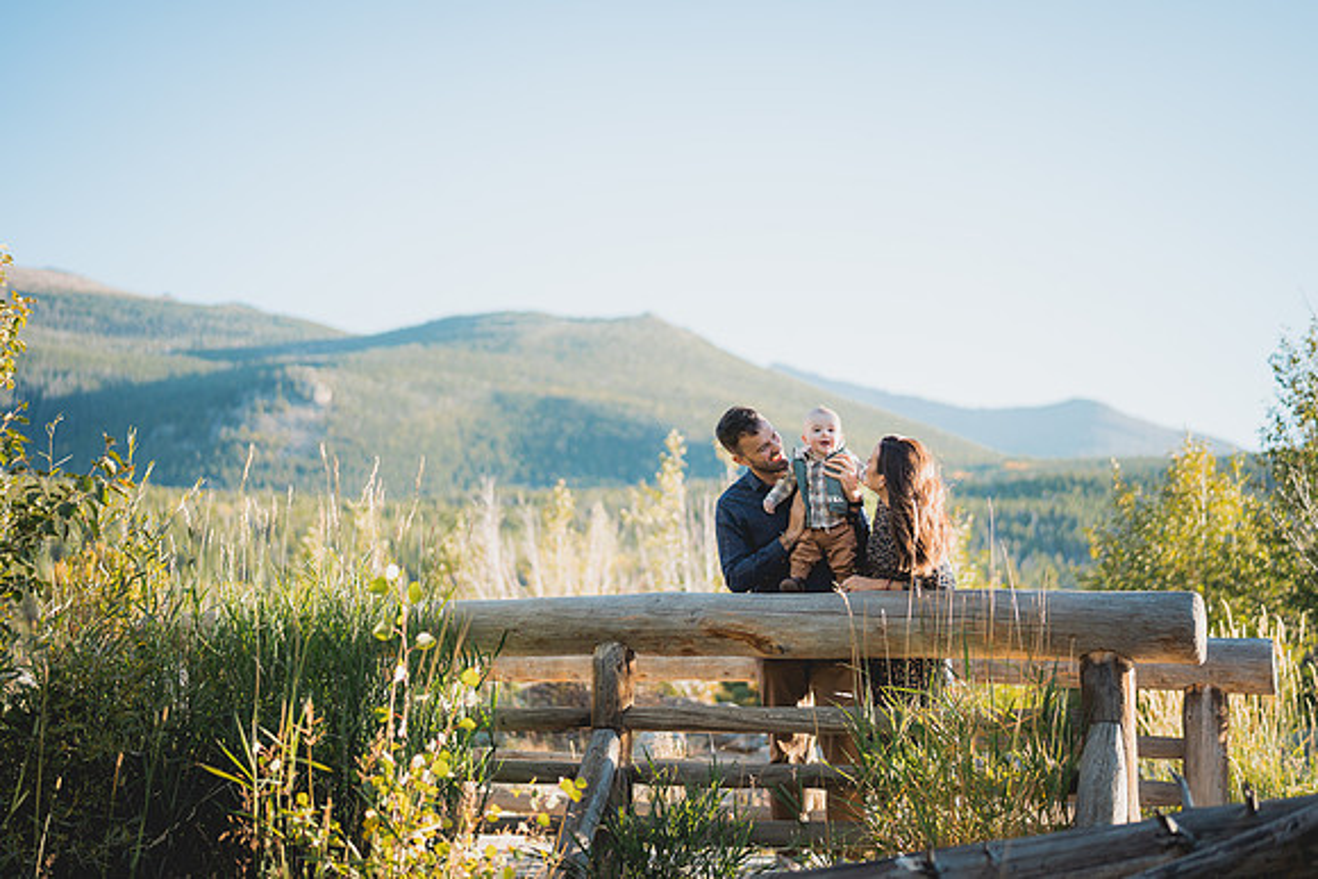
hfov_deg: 38.0
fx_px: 1911
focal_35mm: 52
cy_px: 440
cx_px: 659
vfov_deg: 25.9
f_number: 1.4
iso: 100
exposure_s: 1/1600
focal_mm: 50
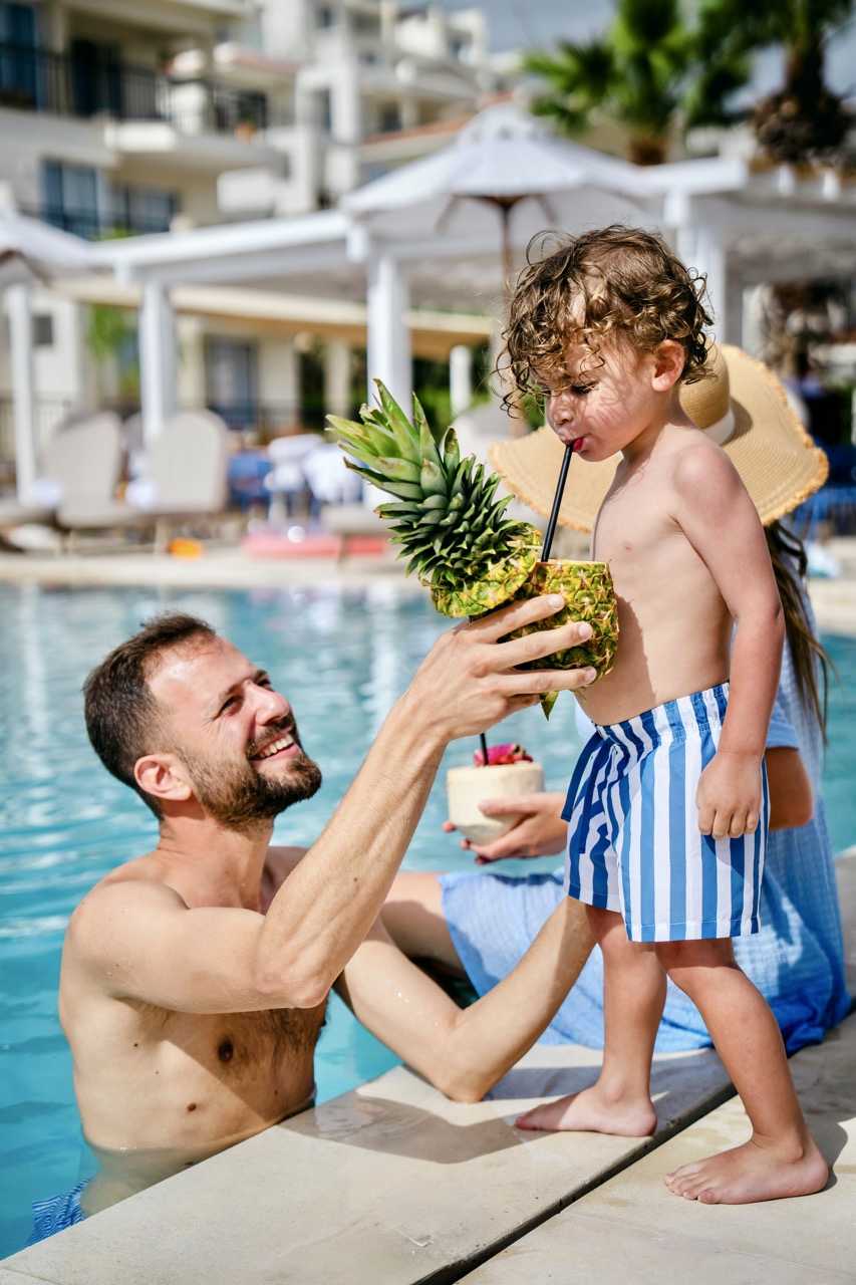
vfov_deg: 38.2
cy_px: 642
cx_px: 428
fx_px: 1855
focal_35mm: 52
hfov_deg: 26.0
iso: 125
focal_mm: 52
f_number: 2.8
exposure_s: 1/5000
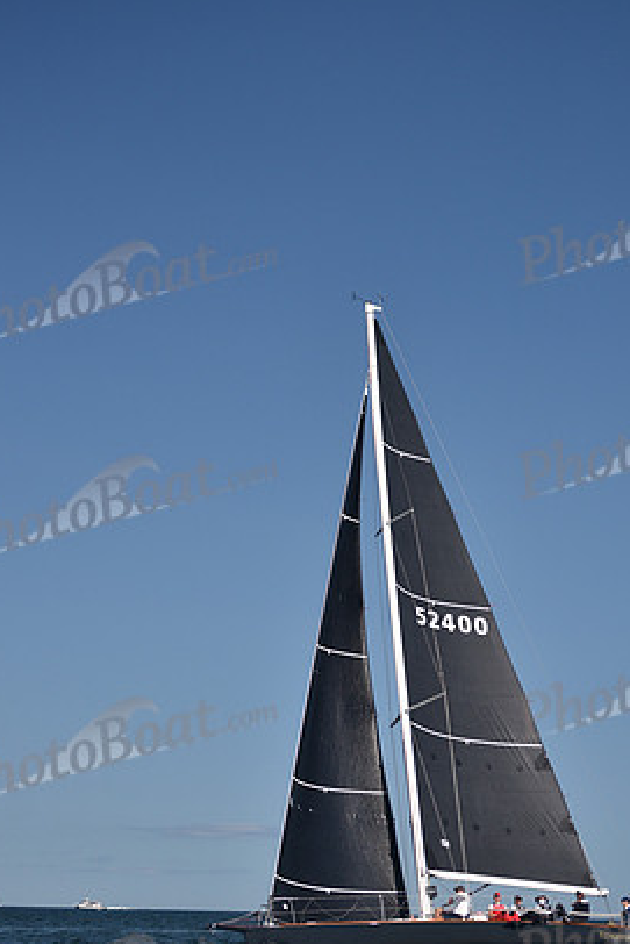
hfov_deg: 13.7
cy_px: 593
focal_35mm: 100
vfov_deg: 20.4
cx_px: 399
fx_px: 2623
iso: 250
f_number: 2.8
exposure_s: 1/4000
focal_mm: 70
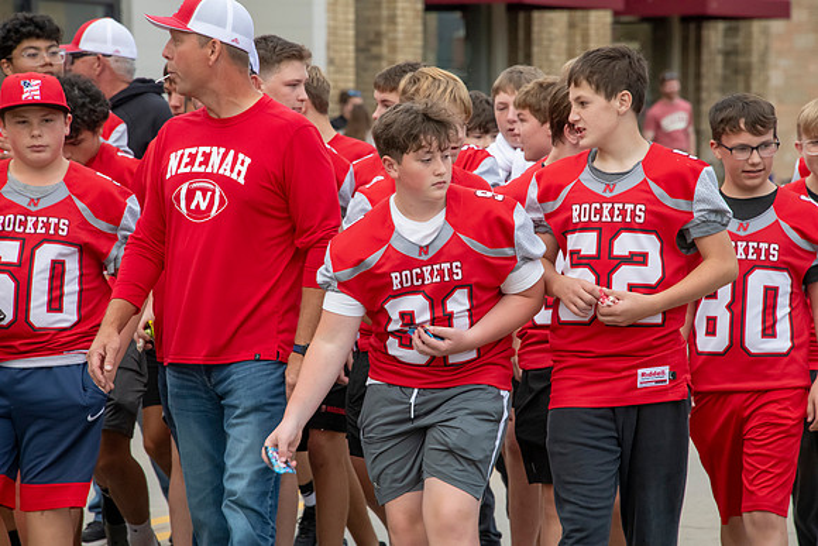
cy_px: 273
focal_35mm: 300
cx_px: 409
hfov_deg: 6.9
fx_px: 6818
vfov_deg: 4.6
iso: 3200
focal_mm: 300
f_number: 11
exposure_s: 1/320
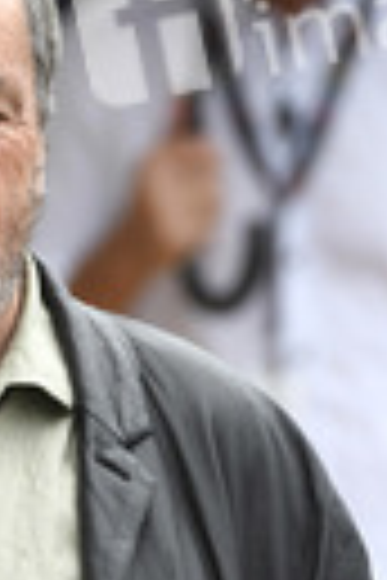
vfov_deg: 3.3
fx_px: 9981
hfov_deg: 2.2
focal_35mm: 619
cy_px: 674
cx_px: -108
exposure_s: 1/640
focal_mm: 200
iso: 640
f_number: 4
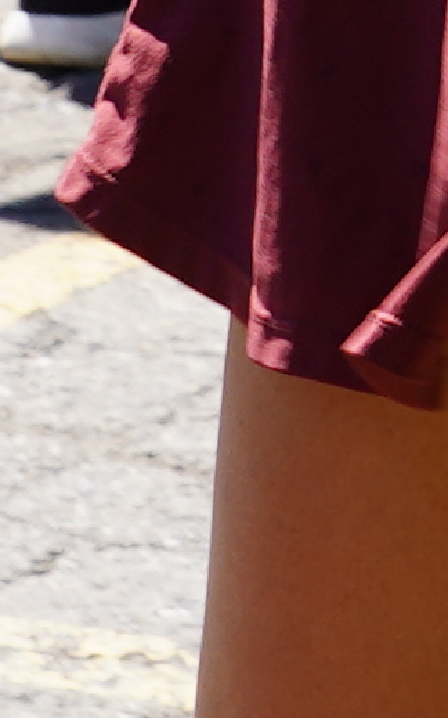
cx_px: 1009
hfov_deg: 2.7
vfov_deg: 4.2
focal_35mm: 483
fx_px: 9443
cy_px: -1710
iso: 100
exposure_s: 1/125
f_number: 8
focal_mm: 41
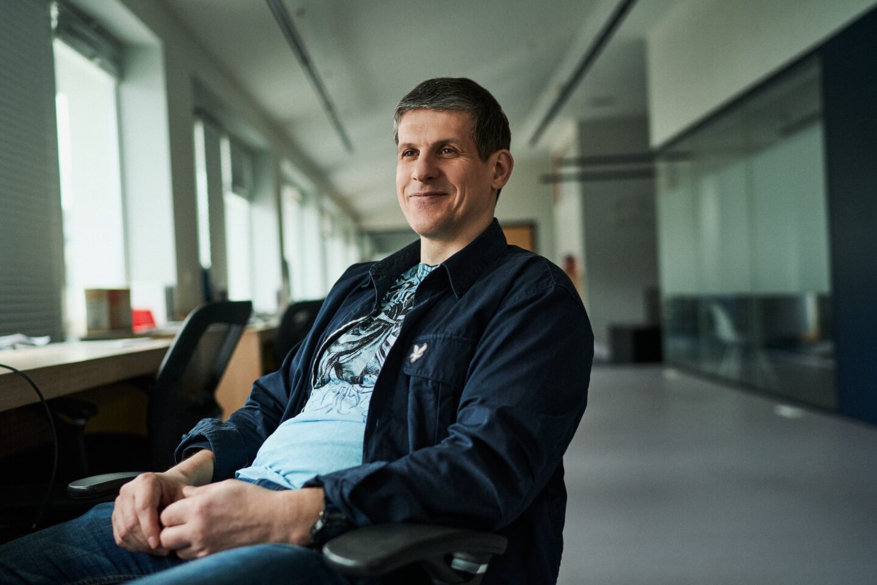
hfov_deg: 54.4
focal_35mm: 35
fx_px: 853
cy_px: 292
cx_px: 438
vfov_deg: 37.9
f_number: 1.8
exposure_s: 1/500
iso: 200
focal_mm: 35
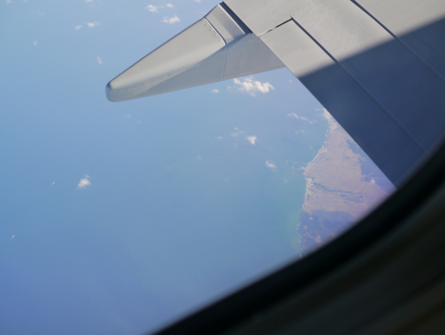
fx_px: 515
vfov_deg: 36.0
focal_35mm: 40
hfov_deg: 46.8
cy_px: 168
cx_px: 222
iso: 160
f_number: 4
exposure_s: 1/500
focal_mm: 20
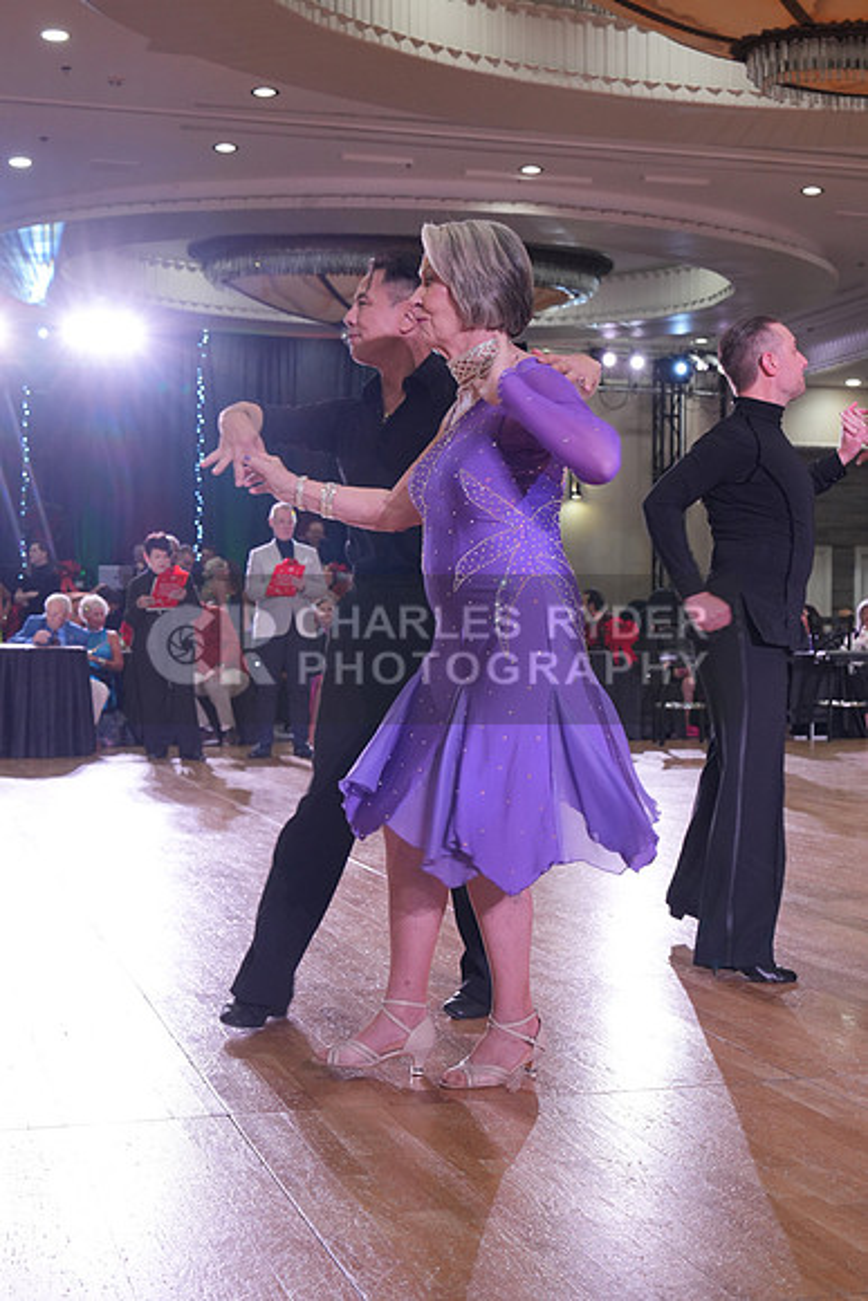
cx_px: 434
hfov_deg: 26.5
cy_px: 650
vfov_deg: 38.9
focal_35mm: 51
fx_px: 1843
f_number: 7.1
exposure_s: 1/125
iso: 1600
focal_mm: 51
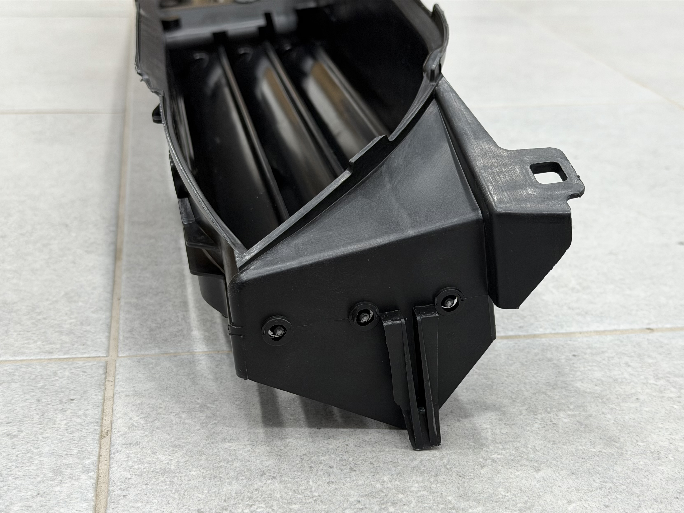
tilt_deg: -23.0
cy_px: 256
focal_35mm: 48
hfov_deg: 39.7
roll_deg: -1.5
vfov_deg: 30.3
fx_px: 948
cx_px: 342
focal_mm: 6.76
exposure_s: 1/127
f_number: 1.78
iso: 50
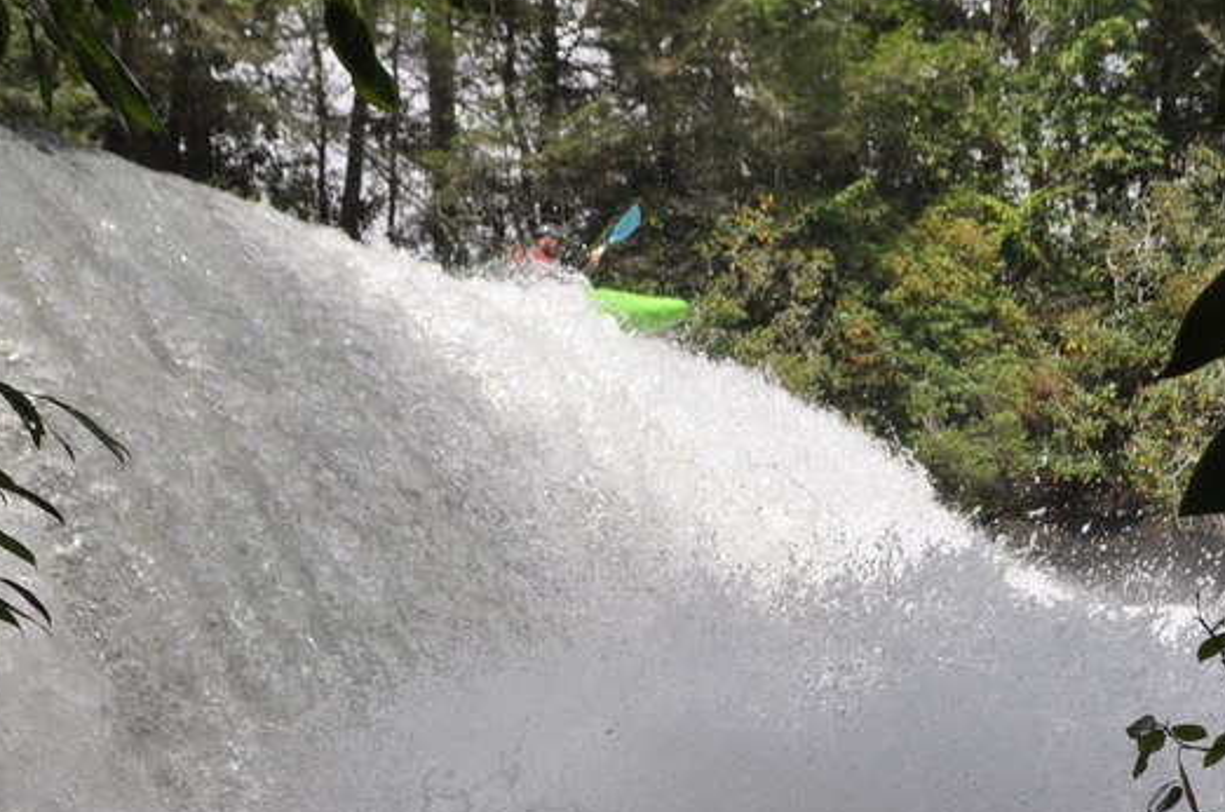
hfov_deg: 42.8
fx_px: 1562
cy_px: 548
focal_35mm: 46
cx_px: 601
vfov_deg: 28.9
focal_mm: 20
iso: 400
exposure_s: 1/1600
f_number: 6.3
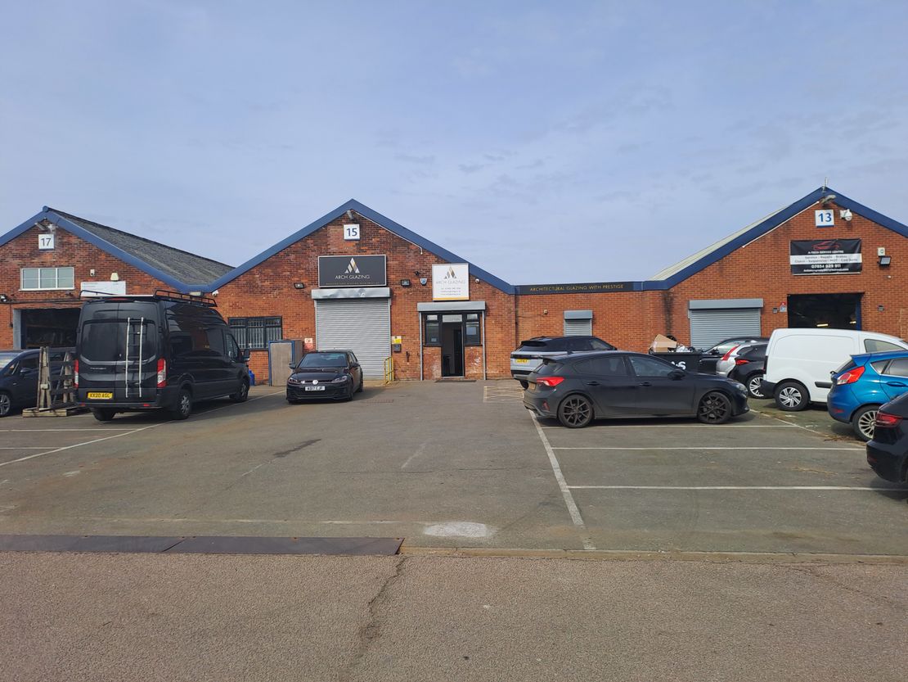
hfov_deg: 69.4
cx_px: 454
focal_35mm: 25
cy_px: 341
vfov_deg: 54.9
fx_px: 656
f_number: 1.8
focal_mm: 4.65
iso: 32
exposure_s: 1/1364
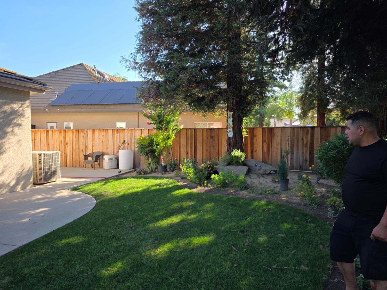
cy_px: 145
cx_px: 194
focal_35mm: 23
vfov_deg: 58.9
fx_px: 257
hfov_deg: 73.9
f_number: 1.7
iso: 80
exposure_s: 1/1584
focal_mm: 6.25
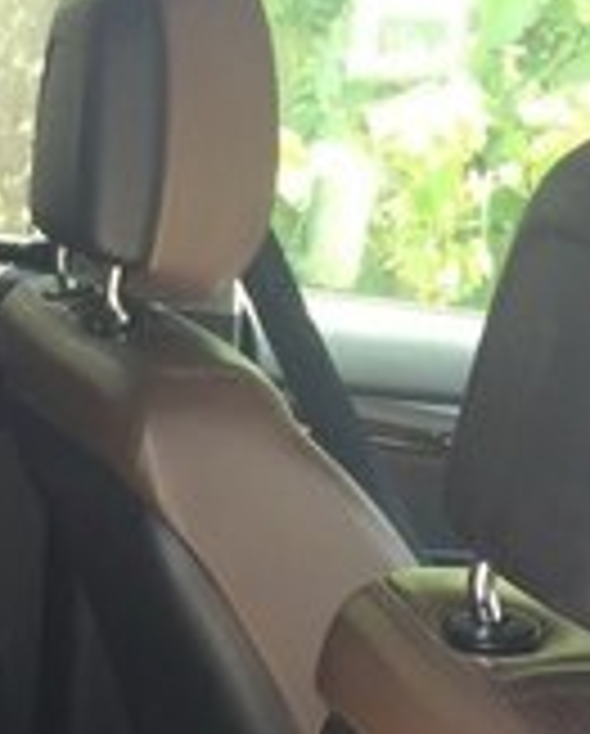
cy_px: 1000
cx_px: -117
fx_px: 1872
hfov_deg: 17.1
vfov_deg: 20.0
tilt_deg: -27.0
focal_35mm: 86
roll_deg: -2.1
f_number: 2.2
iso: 50
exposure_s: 1/100
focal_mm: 4.15
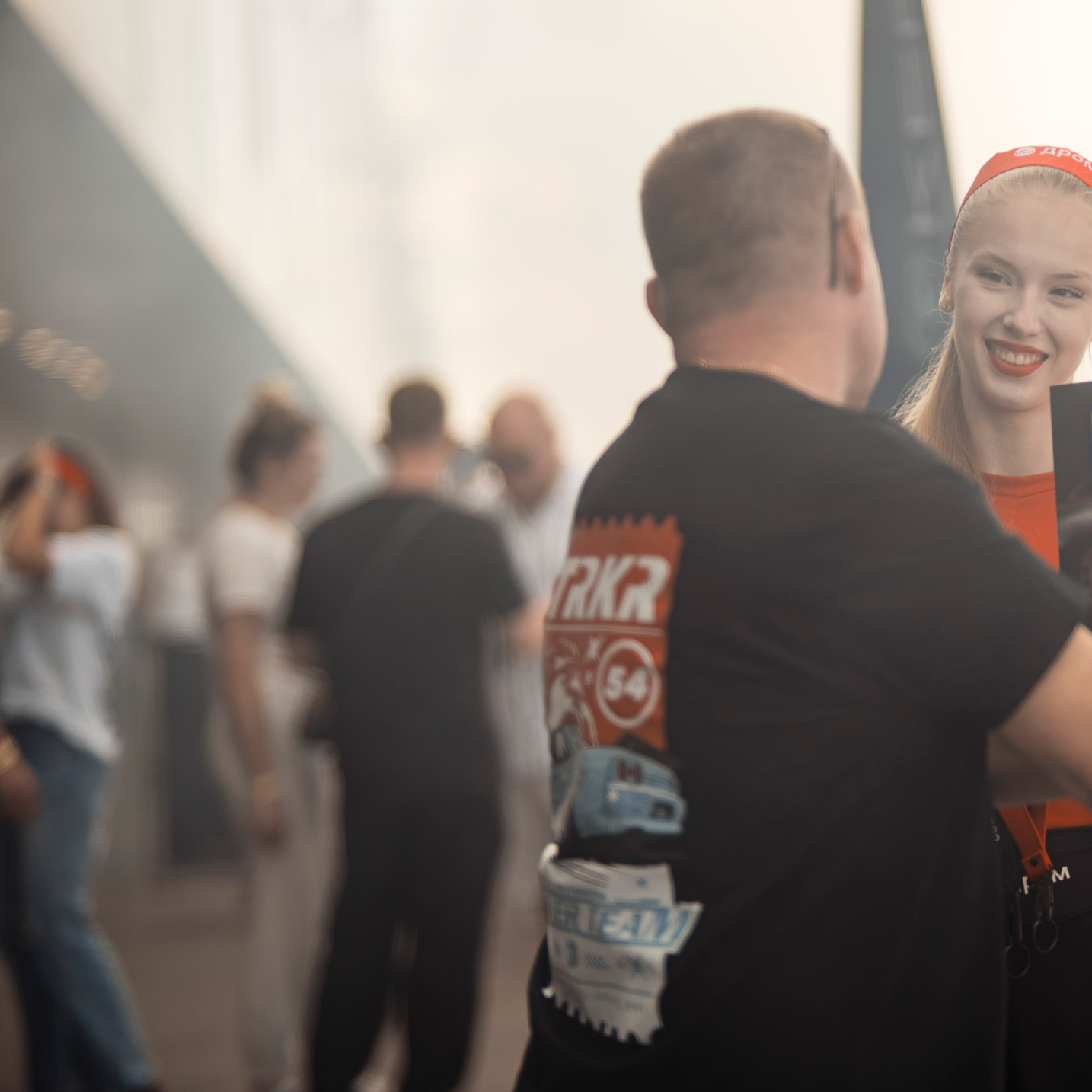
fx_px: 4604
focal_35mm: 129
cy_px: 443
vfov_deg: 13.5
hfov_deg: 13.4
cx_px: 963
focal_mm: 85
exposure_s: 1/125
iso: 100
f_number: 1.8
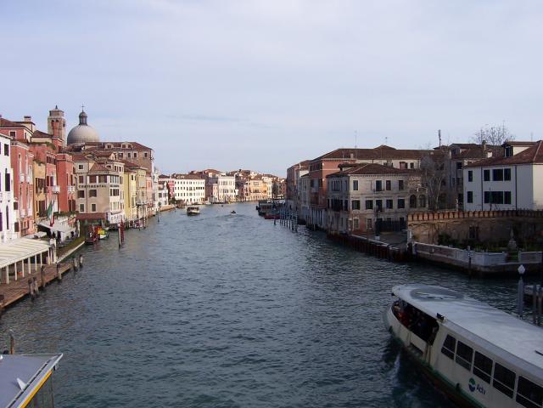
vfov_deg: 39.7
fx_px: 565
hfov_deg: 51.4
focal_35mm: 36
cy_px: 204
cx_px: 272
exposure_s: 1/500
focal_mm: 6
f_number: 4.8
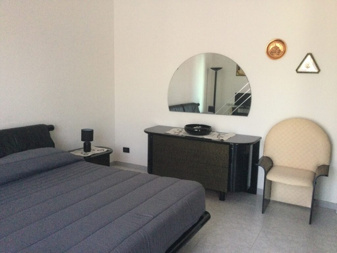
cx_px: 168
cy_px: 126
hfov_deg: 58.4
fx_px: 302
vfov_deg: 45.4
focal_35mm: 31
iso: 250
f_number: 2.4
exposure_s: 1/25
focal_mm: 3.3
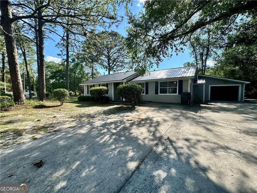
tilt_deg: +4.4
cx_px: 128
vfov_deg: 85.7
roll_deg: +0.8
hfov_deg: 102.1
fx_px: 104
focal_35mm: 14
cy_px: 96
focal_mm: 2.22
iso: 40
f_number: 2.2
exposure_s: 1/801
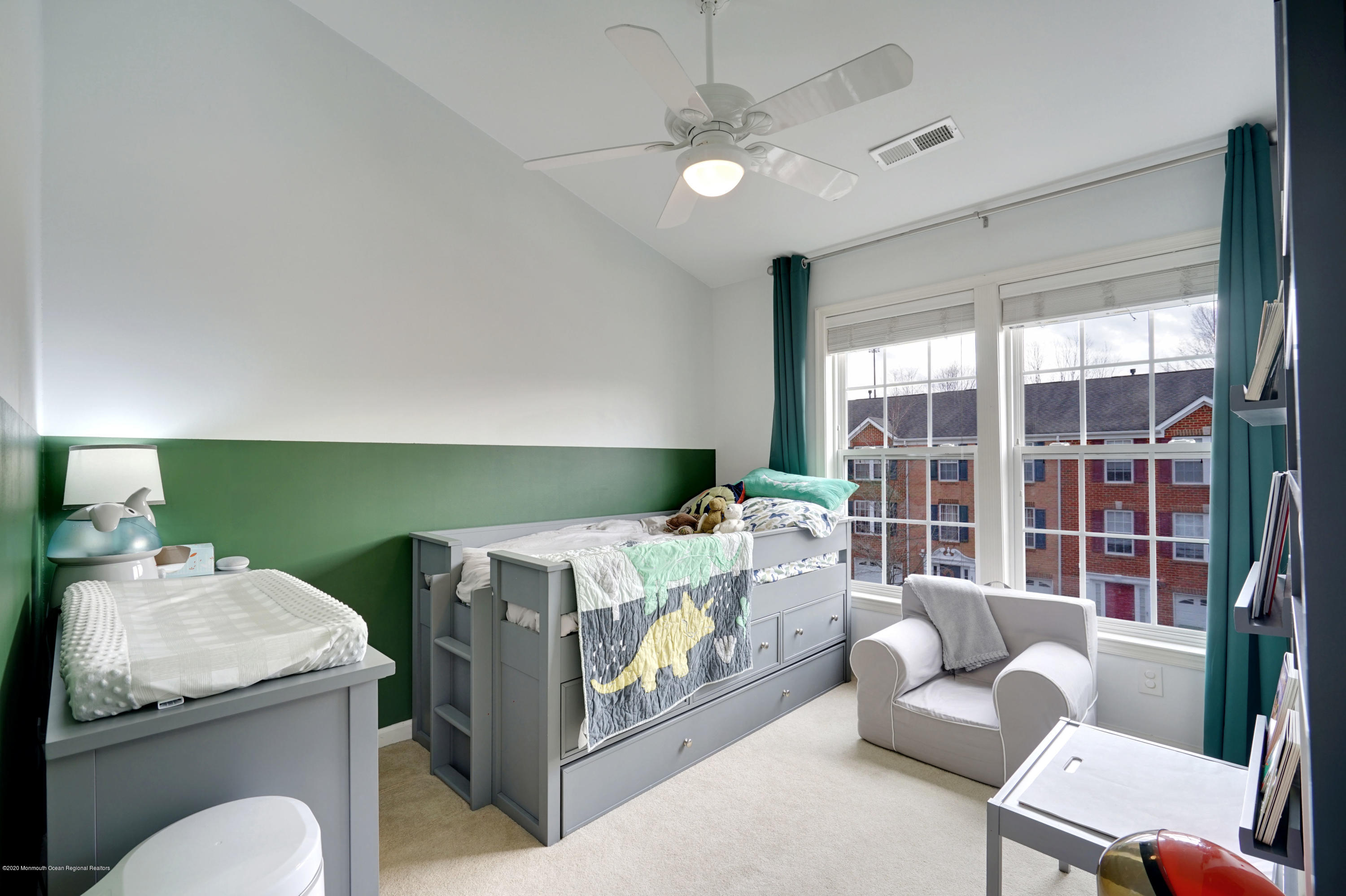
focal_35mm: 16
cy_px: 448
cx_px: 673
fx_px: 598
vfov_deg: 73.7
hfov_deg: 96.7
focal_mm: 16
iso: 400
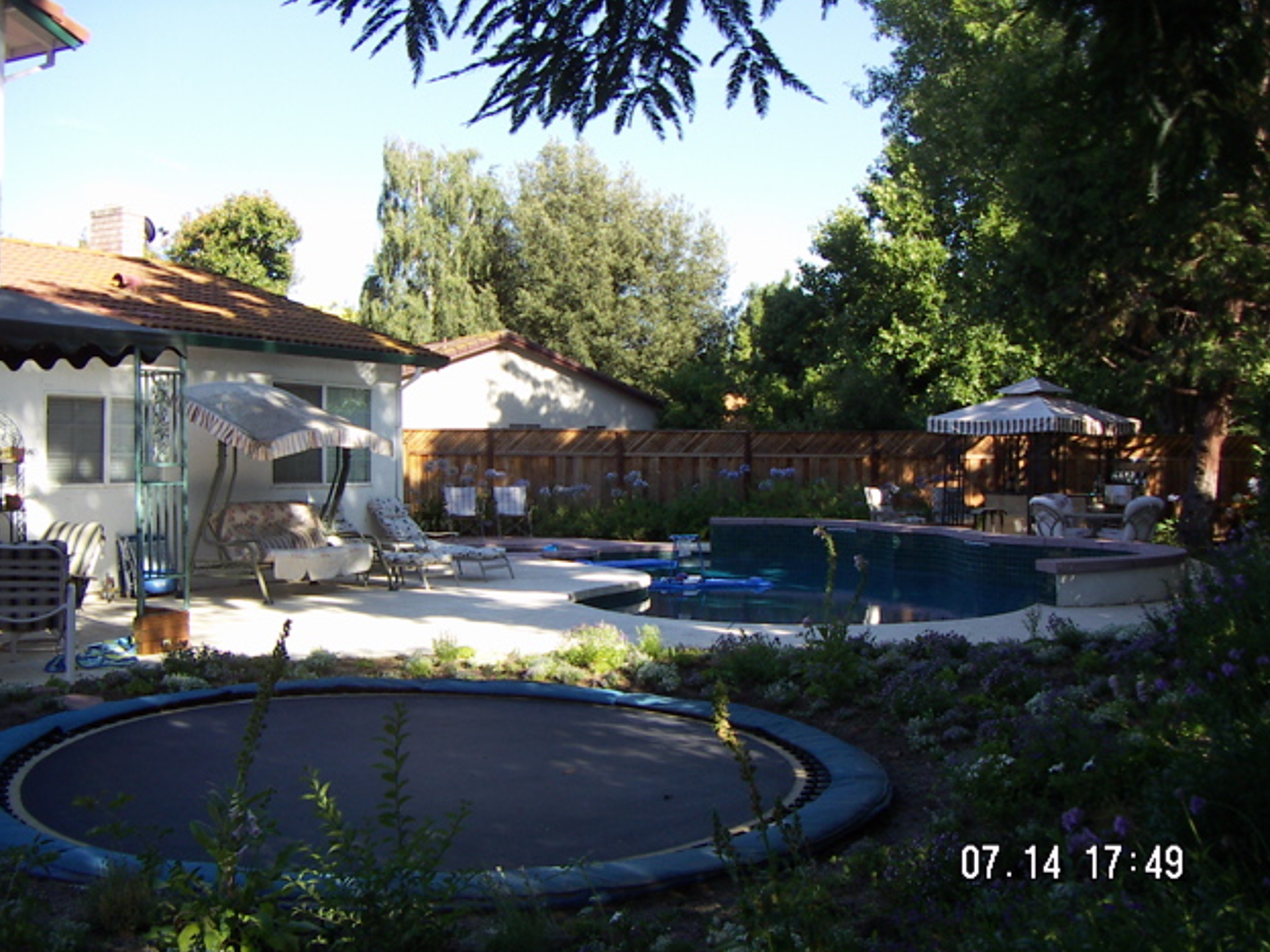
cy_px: 477
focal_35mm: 37
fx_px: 1357
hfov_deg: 50.1
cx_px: 640
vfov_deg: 38.7
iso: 50
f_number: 2.8
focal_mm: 4.7
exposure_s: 1/320
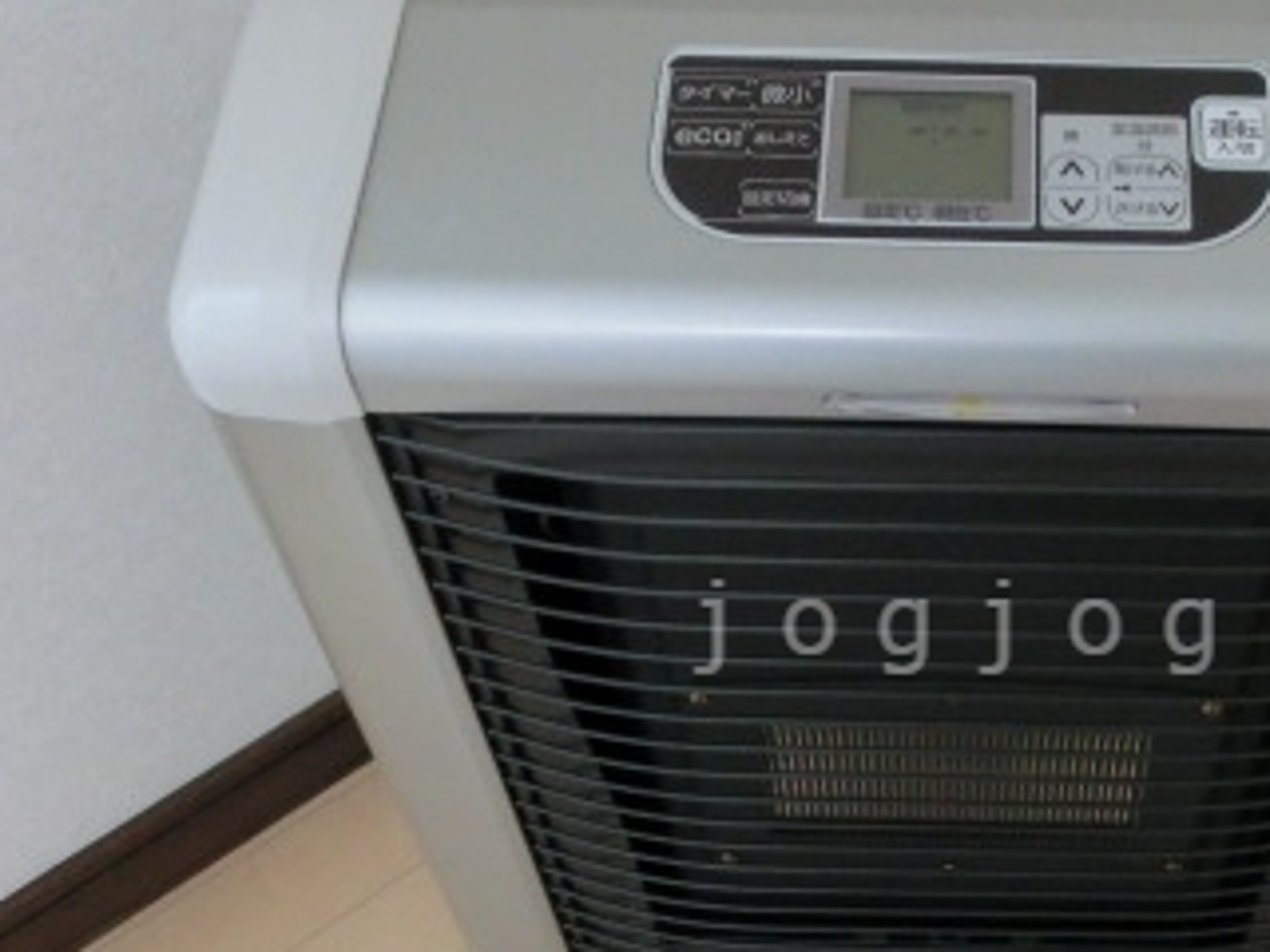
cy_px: 627
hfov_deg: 38.6
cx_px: 964
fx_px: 1761
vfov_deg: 30.1
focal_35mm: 48
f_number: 3
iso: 640
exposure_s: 1/125
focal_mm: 4.24
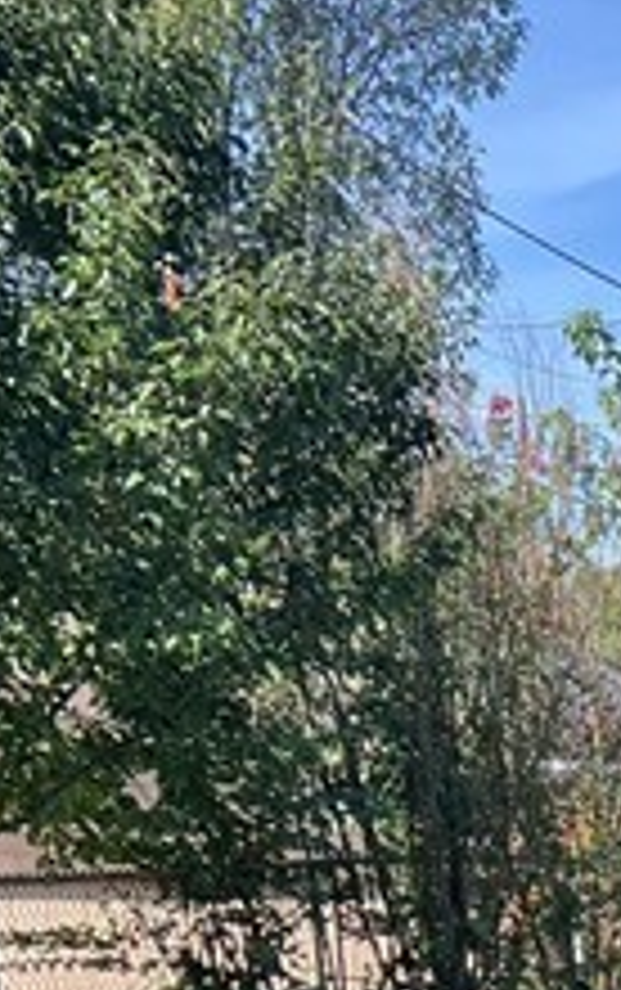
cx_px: 1426
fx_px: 3457
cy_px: 1768
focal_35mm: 128
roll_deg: +0.4
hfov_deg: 9.3
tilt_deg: -12.5
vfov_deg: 14.4
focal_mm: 5.7
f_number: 1.5
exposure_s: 1/1488
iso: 50
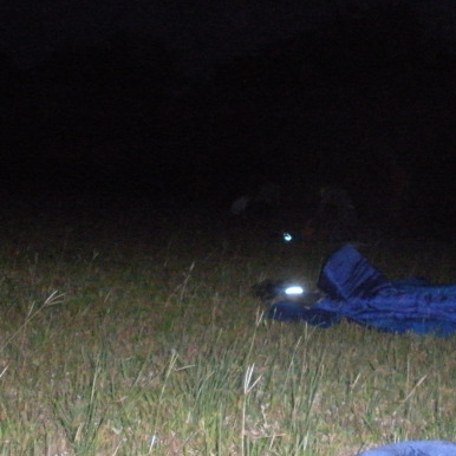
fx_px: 984
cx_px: 378
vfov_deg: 26.1
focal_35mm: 66
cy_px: 188
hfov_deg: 25.6
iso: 800
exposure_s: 1/60
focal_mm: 6.3
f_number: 3.5
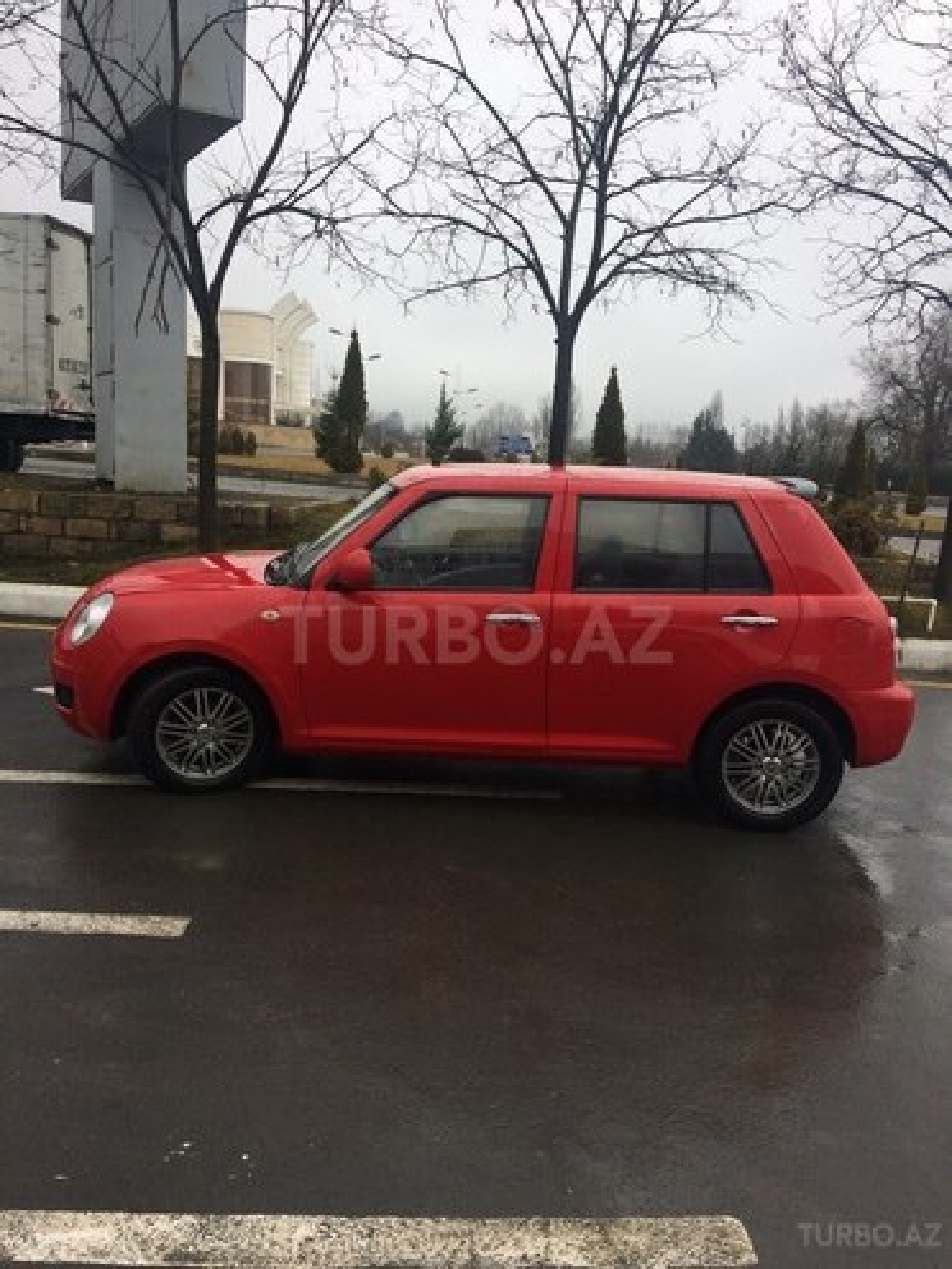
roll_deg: -3.1
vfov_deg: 61.7
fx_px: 1063
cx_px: 476
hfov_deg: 48.2
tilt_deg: -9.0
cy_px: 634
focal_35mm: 29
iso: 32
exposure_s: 1/507
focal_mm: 4.15
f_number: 2.2
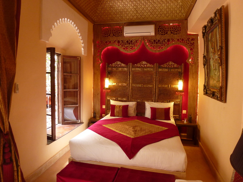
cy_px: 91
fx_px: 168
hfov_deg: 71.6
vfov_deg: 56.8
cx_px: 122
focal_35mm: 24
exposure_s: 1/6
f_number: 3.3
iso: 200
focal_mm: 4.3
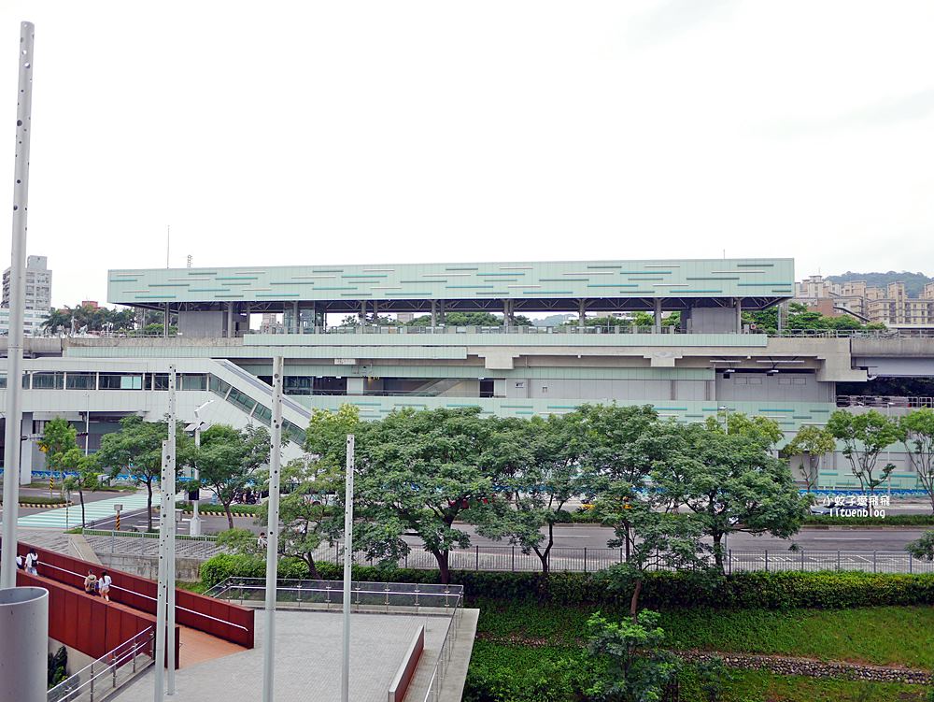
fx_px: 756
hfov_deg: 63.4
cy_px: 351
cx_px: 467
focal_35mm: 28
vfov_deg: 49.8
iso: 200
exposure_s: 1/500
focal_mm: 14
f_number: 2.5
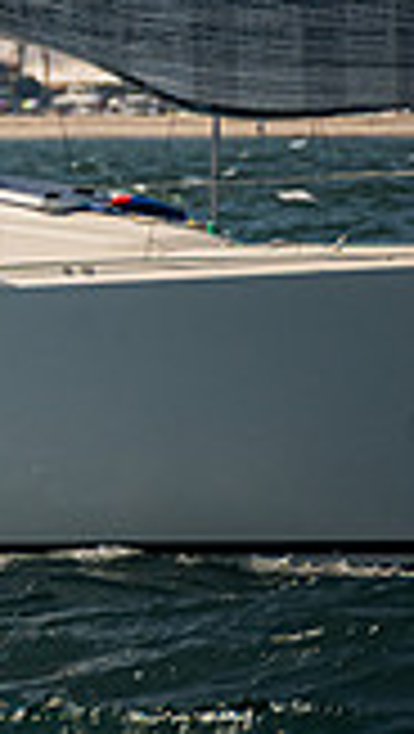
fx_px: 24137
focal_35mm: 1240
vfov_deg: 1.7
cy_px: -248
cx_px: -1017
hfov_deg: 1.0
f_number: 8
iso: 400
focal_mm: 270
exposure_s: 1/2000
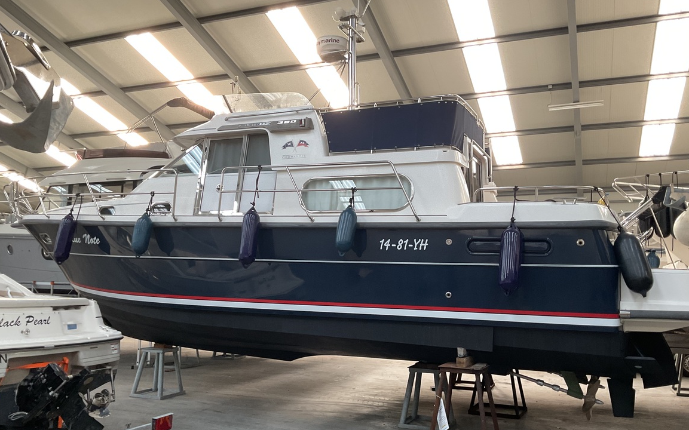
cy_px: 234
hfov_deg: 59.7
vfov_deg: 39.4
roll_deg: -2.5
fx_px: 601
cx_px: 351
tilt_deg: +6.2
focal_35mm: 32
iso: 160
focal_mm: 3
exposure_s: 1/60
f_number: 1.8
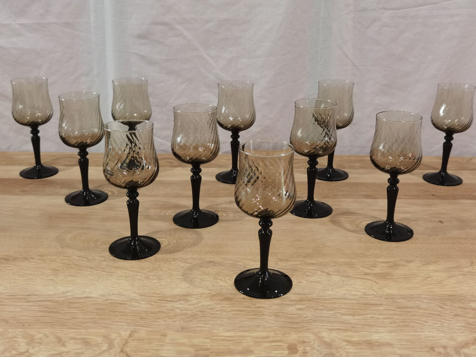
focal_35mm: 40
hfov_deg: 46.8
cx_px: 238
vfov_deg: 36.0
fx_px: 550
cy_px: 178
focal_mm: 6.71
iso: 100
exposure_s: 1/50
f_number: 1.9
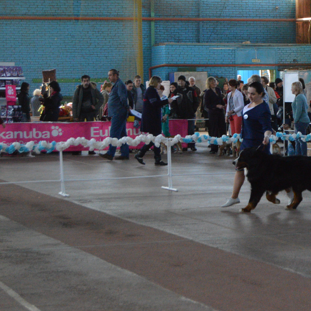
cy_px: 120
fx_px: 1362
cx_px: 316
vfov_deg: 13.0
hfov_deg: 12.9
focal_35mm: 134
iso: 2800
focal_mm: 50
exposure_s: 1/500
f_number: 5.6
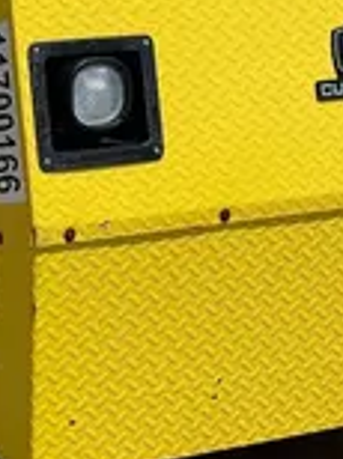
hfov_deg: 11.7
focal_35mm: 124
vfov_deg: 15.9
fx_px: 1643
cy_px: 153
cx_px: -48
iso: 32
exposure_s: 1/5814
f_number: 1.6
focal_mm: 4.2
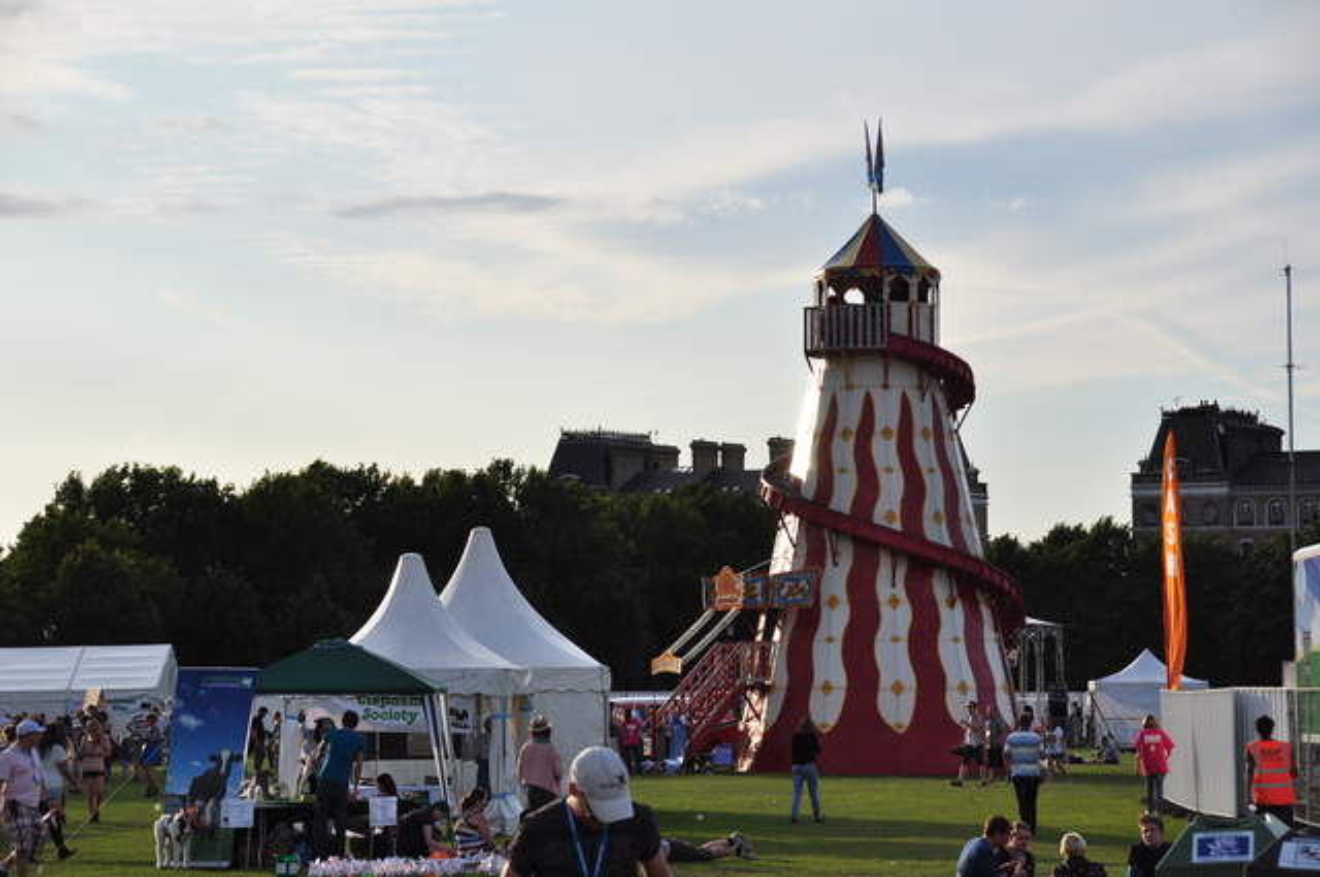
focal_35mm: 105
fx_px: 3845
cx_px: 660
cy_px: 438
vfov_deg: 13.0
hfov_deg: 19.5
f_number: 7.1
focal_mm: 70
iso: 500
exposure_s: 1/2500
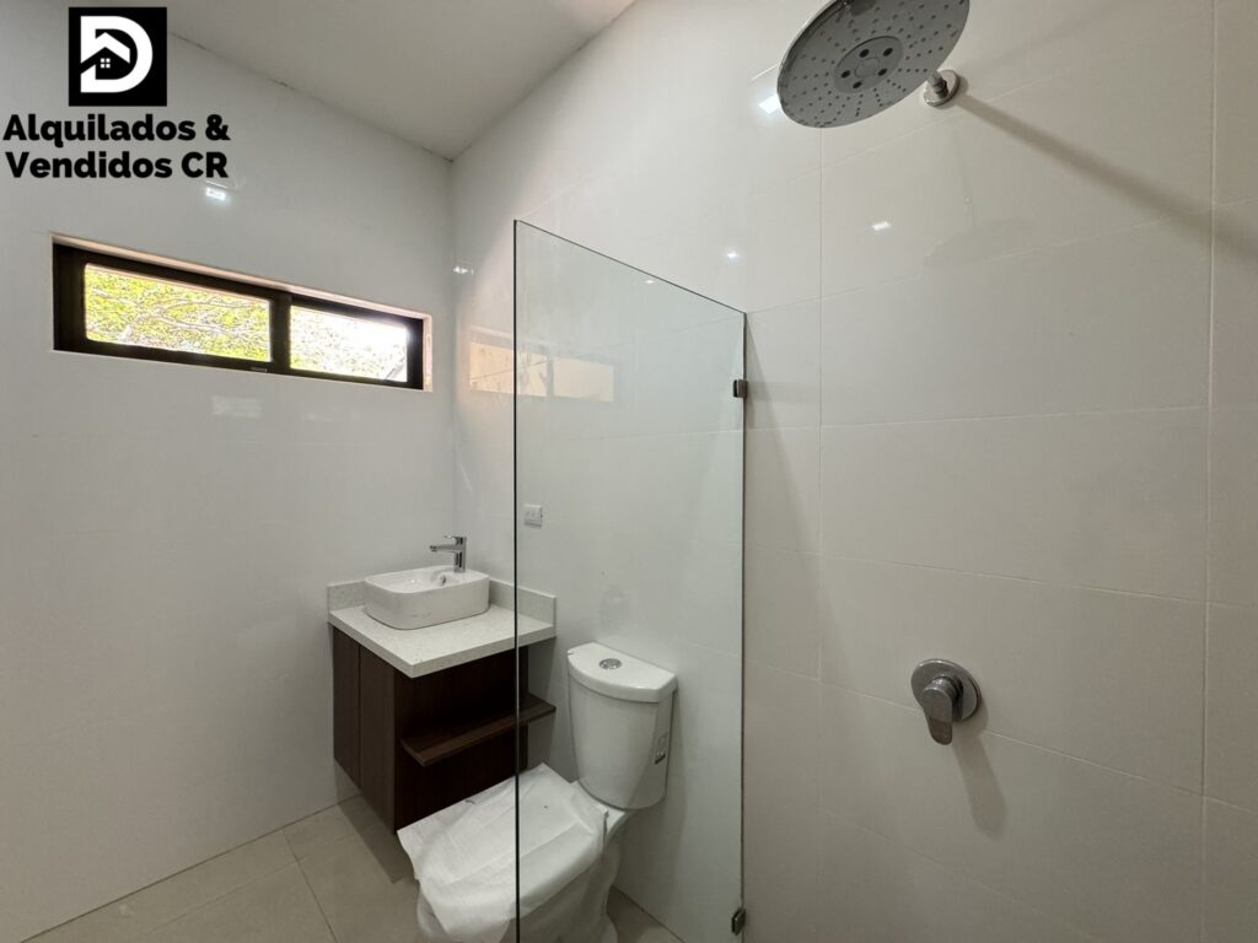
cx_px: 629
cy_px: 472
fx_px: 509
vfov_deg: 85.7
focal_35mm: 14
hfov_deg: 102.1
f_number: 2.2
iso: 400
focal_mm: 2.22
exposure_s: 1/60
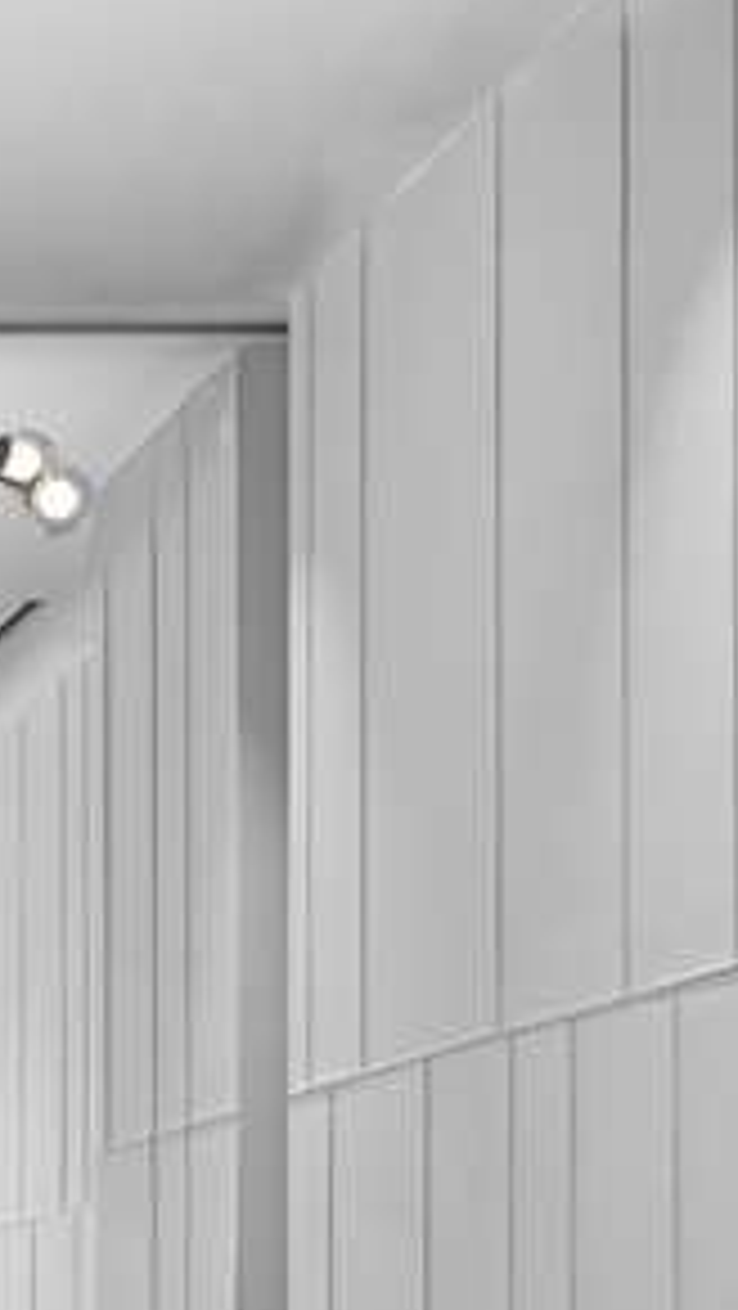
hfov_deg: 10.2
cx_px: -1046
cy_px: 1477
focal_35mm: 103
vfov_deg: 19.8
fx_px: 3578
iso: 200
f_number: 8
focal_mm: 28
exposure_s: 1/13
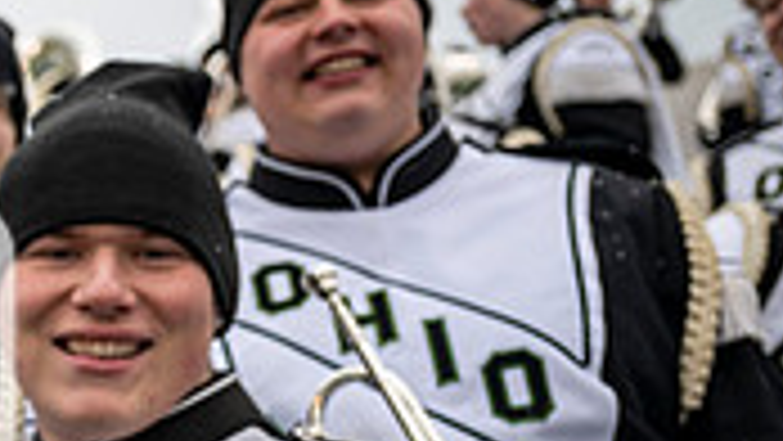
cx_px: -324
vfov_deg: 14.3
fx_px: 1745
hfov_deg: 21.9
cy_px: 403
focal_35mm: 84
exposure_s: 1/500
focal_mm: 24
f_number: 2.8
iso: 160
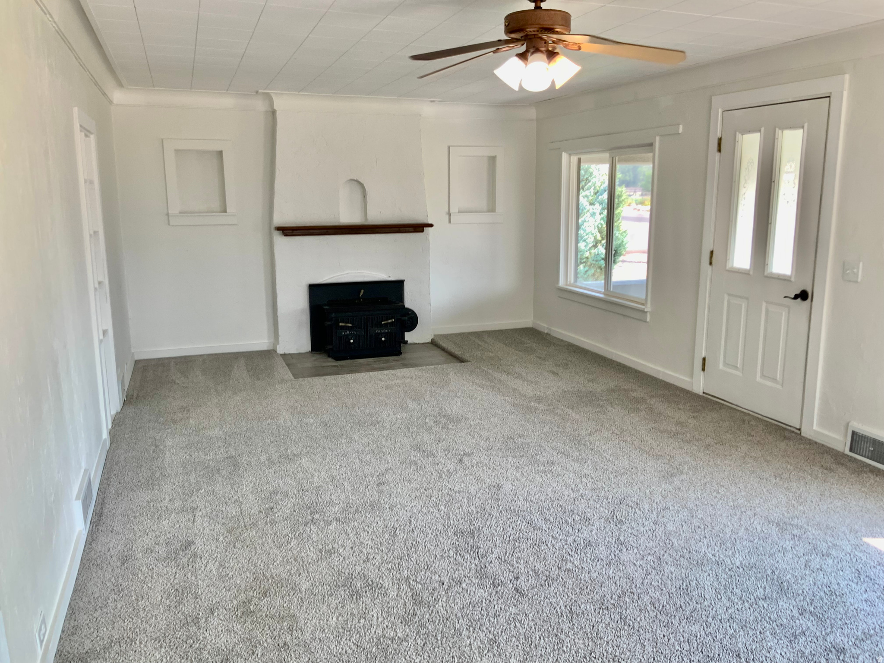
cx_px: 442
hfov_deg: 61.7
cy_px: 332
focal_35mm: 29
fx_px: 741
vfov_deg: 48.2
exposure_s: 1/120
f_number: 1.8
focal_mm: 3
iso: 25
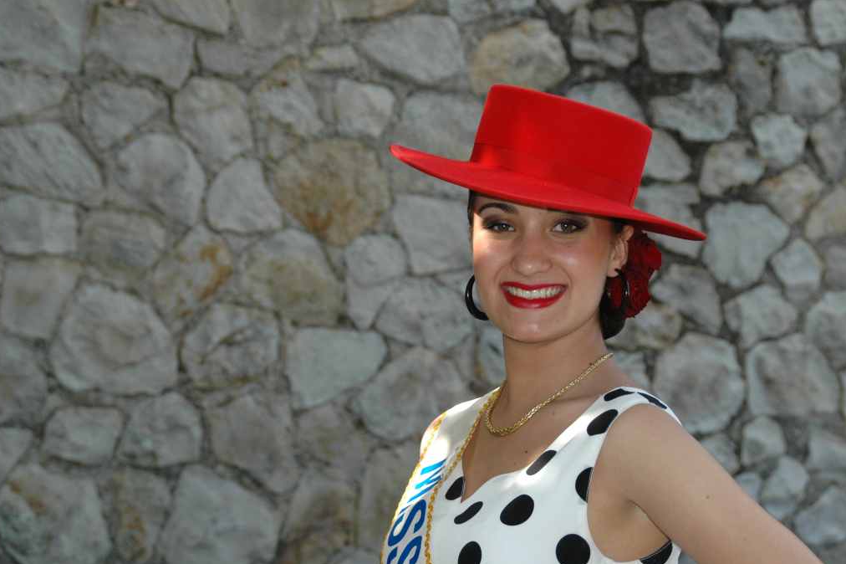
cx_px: 420
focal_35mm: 91
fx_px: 2138
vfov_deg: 15.0
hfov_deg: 22.4
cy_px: 283
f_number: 5.3
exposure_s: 1/400
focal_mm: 60
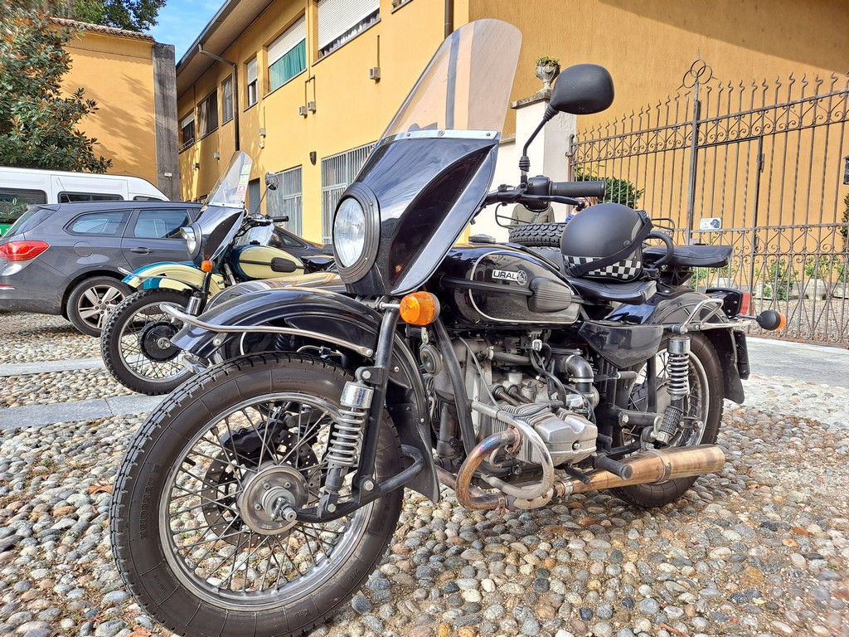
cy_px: 318
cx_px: 424
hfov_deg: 69.4
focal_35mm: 25
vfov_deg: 54.9
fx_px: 613
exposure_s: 1/327
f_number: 2
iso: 32
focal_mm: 4.6
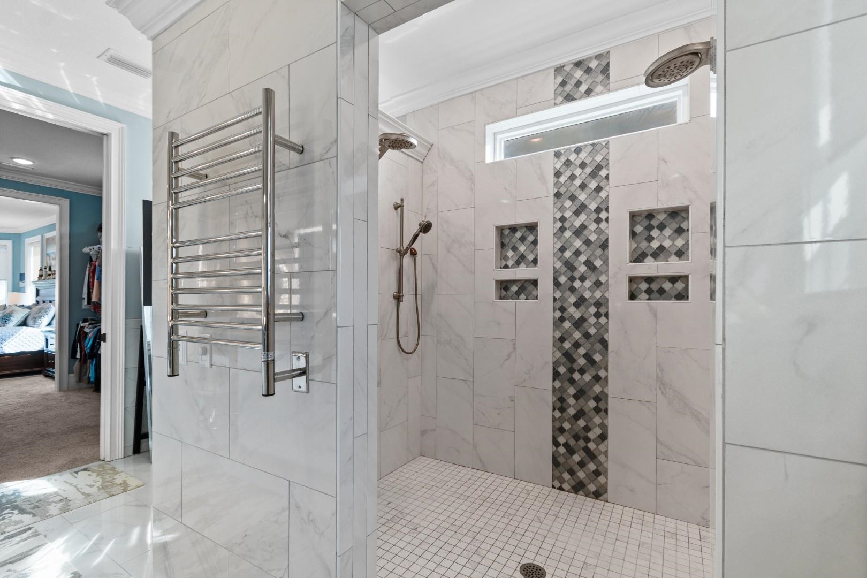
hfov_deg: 100.4
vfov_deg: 77.3
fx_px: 361
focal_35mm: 15
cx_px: 434
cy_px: 289
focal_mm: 10
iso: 100
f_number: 4.5
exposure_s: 1/15
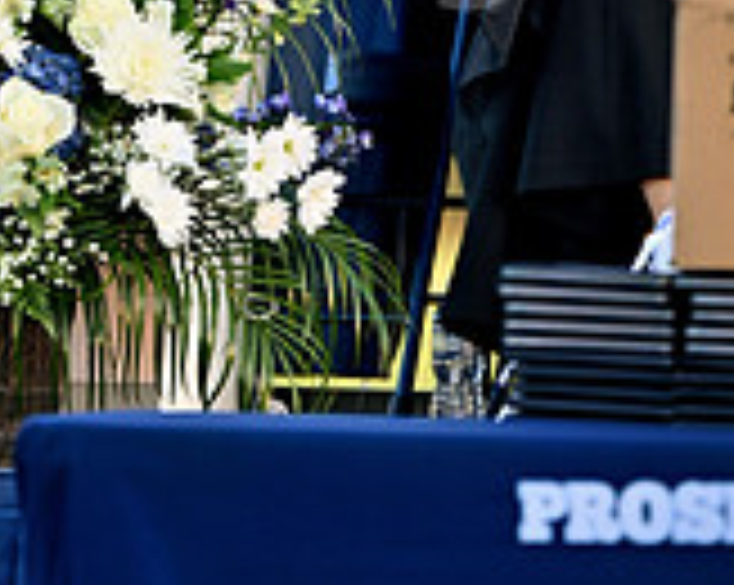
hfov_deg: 2.5
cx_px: 158
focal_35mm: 777
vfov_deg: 2.0
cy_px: -356
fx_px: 16859
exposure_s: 1/640
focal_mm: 200
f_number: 2.8
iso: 320
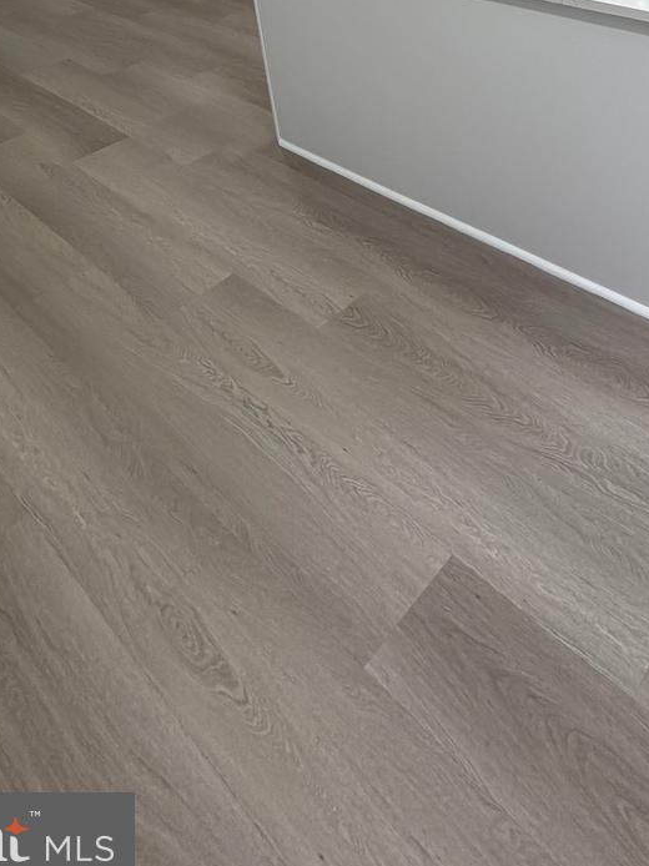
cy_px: -64
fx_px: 775
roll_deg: +3.7
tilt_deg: -14.0
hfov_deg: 42.8
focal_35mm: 31
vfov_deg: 45.5
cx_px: 542
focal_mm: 2.22
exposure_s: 1/121
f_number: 2.2
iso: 125
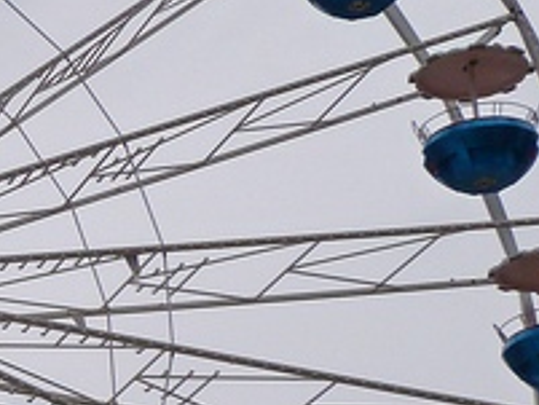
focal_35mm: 159
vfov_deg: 9.3
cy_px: 435
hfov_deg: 11.4
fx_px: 2477
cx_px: -483
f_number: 5.6
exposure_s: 1/1300
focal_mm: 5.7
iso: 100
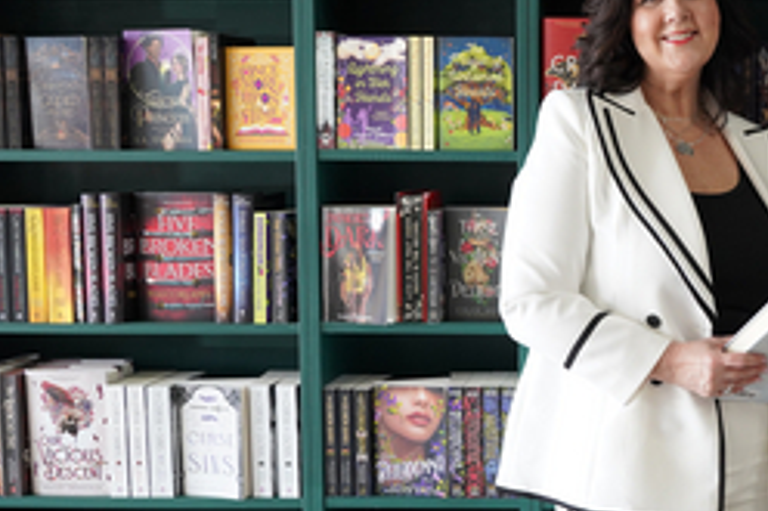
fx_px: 1279
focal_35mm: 60
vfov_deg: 22.6
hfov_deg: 31.5
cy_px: 248
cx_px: 722
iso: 1250
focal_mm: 31
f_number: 4
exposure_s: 1/160
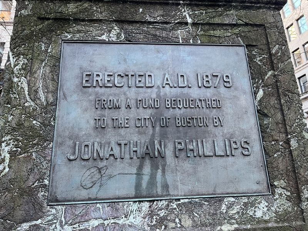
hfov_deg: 67.3
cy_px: 116
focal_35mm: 26
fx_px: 231
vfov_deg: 53.1
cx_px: 154
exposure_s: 1/70
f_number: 1.6
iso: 125
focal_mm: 5.1
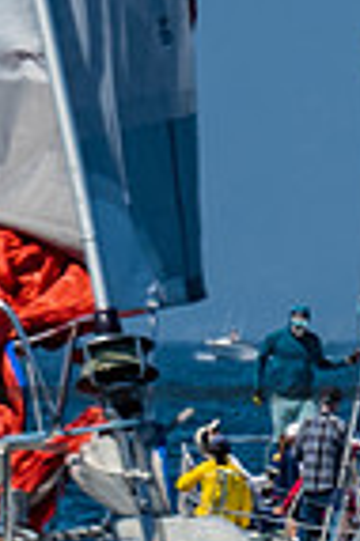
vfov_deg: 1.2
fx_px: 24974
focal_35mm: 1661
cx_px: -946
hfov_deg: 0.8
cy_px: 224
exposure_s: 1/400
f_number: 6.3
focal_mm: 160
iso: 160
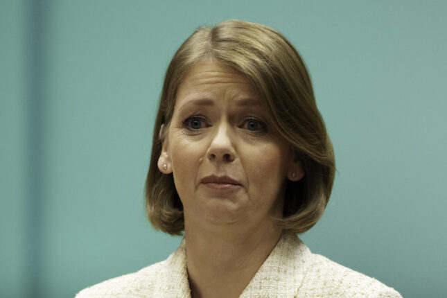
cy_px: 149
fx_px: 3725
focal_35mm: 300
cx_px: 224
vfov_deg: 4.6
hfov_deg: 6.9
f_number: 2.8
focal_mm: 300
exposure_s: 1/640
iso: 4000
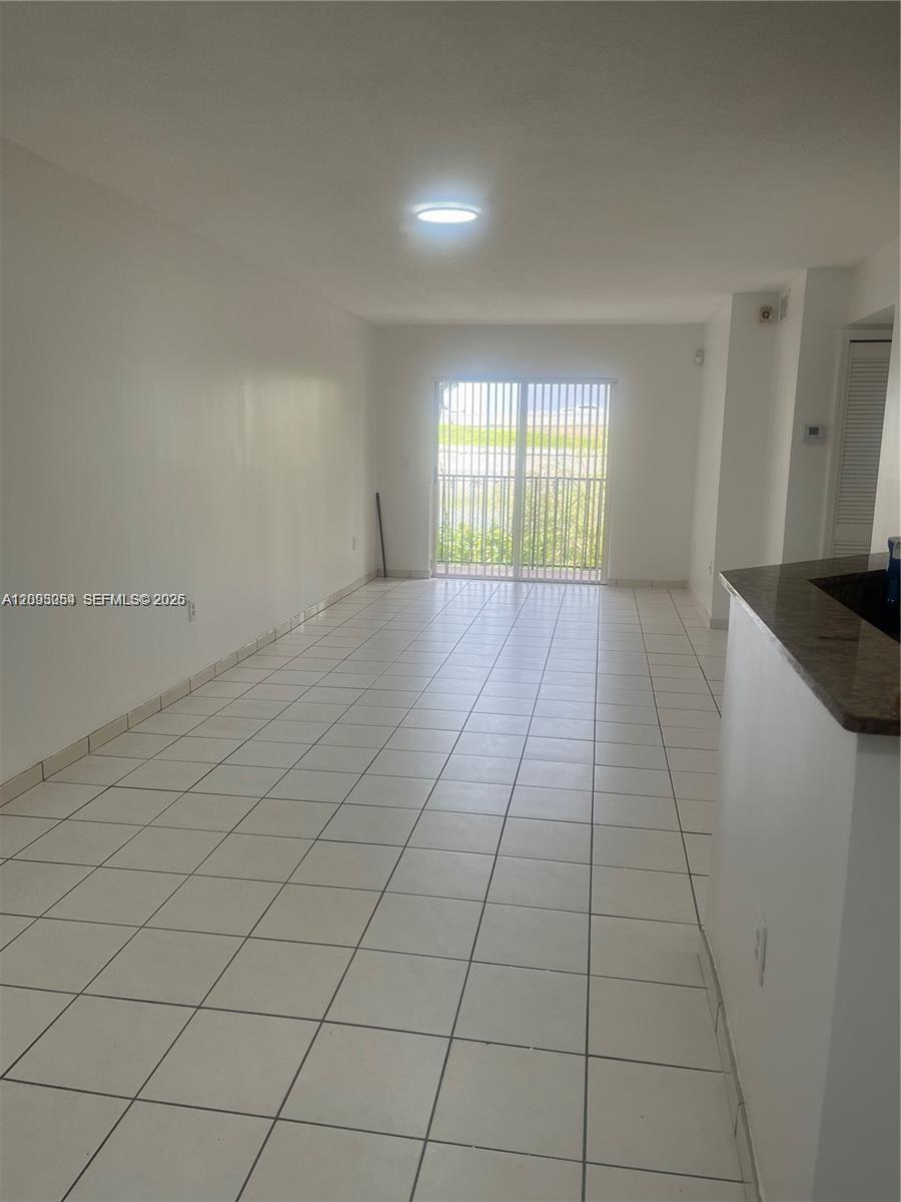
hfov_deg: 53.1
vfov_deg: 67.3
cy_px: 601
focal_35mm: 26
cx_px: 450
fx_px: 902
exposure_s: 1/181
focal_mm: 5.1
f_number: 1.6
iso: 40
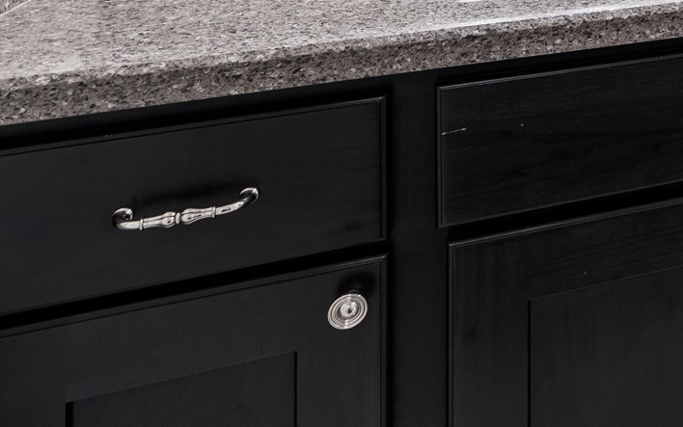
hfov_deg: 29.0
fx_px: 931
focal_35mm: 50
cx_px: 973
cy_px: -256
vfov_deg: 20.9
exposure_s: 1.6
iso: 200
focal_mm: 16
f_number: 9
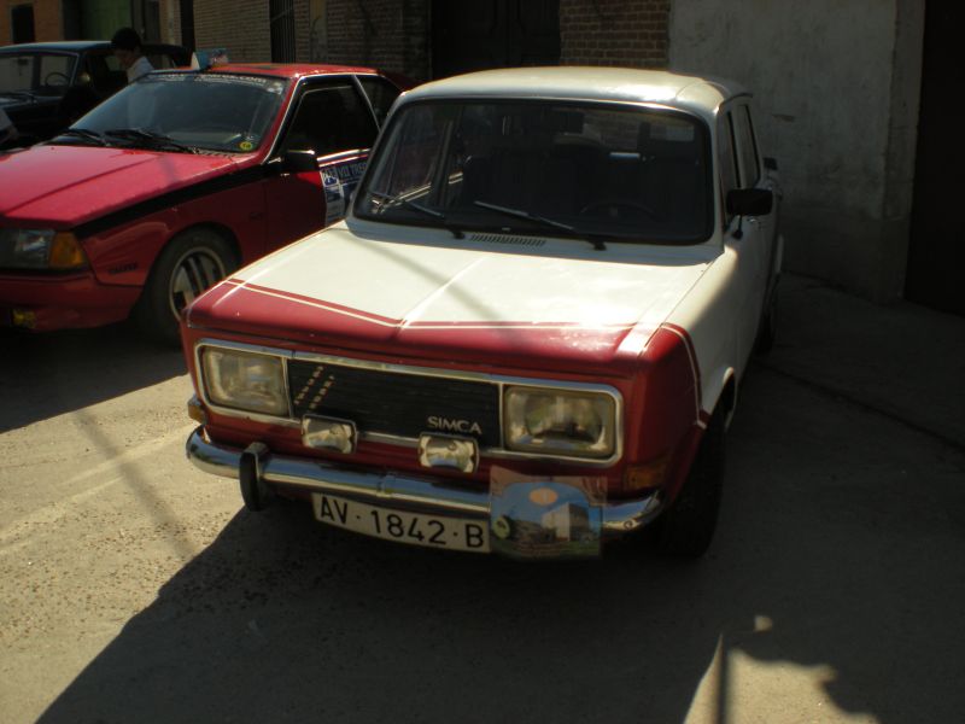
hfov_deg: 49.0
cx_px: 482
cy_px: 362
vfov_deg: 37.7
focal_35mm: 38
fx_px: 1059
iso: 64
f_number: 4.6
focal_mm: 6.3
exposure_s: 1/629
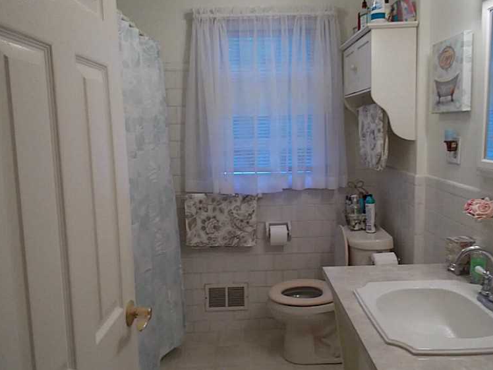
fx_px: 442
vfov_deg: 45.4
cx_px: 260
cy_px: 175
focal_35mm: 31
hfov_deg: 58.3
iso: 320
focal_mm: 4.1
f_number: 3.3
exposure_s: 1/30
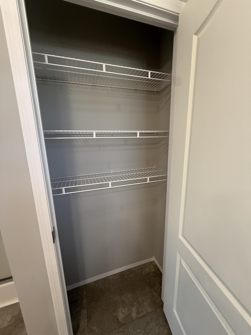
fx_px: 135
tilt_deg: -9.6
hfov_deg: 85.7
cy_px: 168
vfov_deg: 102.1
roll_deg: +0.2
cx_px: 126
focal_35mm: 14
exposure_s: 1/120
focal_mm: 2.22
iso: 250
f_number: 2.2
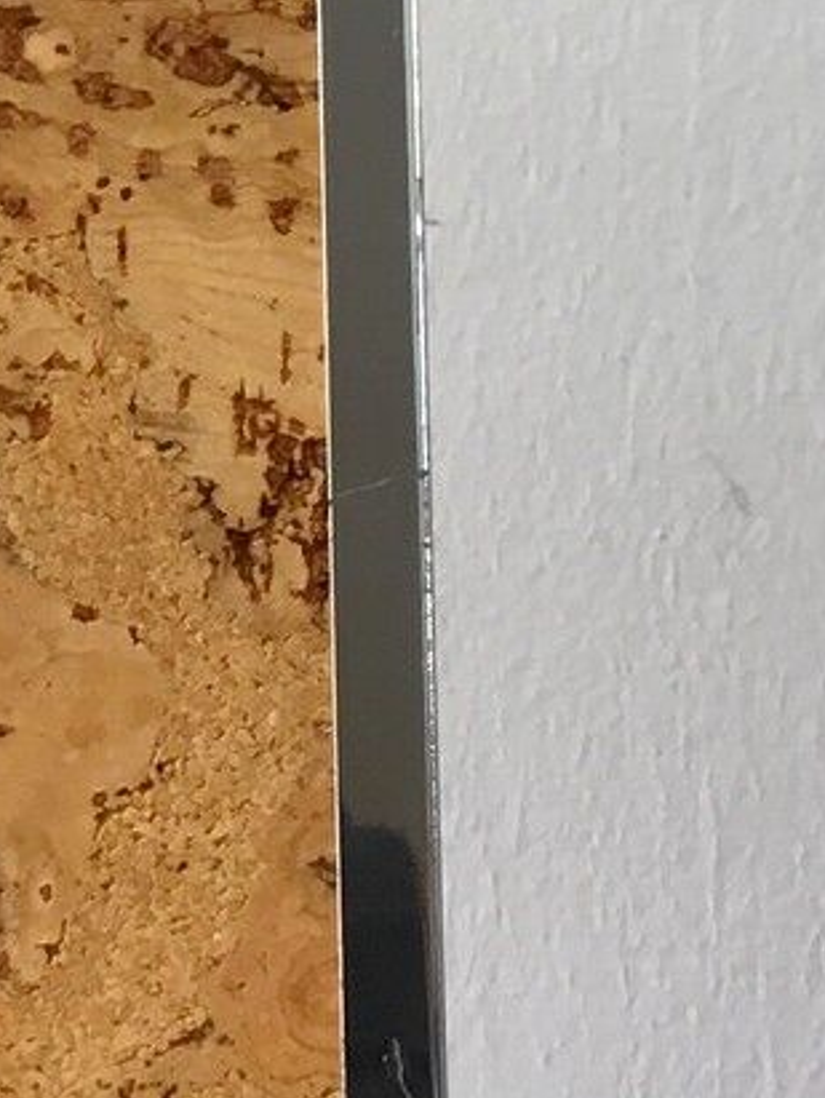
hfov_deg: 10.3
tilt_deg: +7.5
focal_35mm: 141
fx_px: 4474
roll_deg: +2.1
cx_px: -286
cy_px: -224
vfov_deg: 13.6
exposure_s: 1/33
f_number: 2.2
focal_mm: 4.15
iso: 25
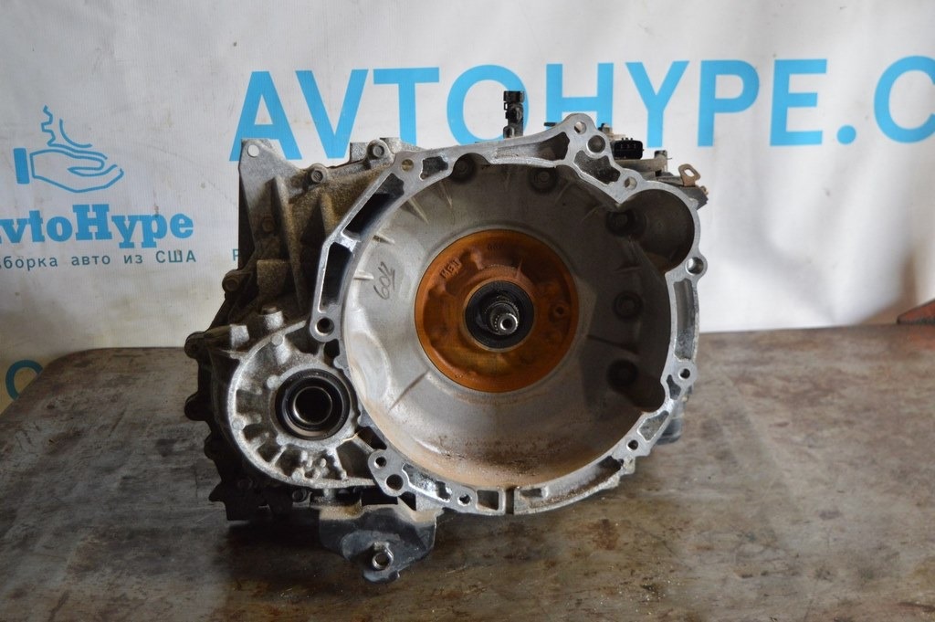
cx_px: 468
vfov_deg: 28.0
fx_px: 1246
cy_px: 311
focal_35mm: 48
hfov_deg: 41.1
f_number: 4.5
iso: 800
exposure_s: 1/50
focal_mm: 32
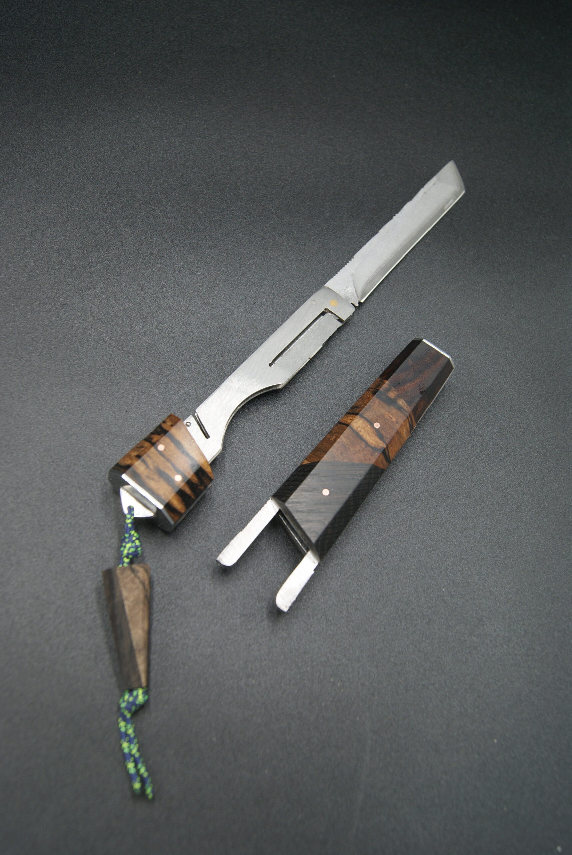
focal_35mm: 33
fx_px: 784
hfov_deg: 40.1
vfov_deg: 57.2
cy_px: 428
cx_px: 286
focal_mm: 22
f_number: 5
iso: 100
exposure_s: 1/40
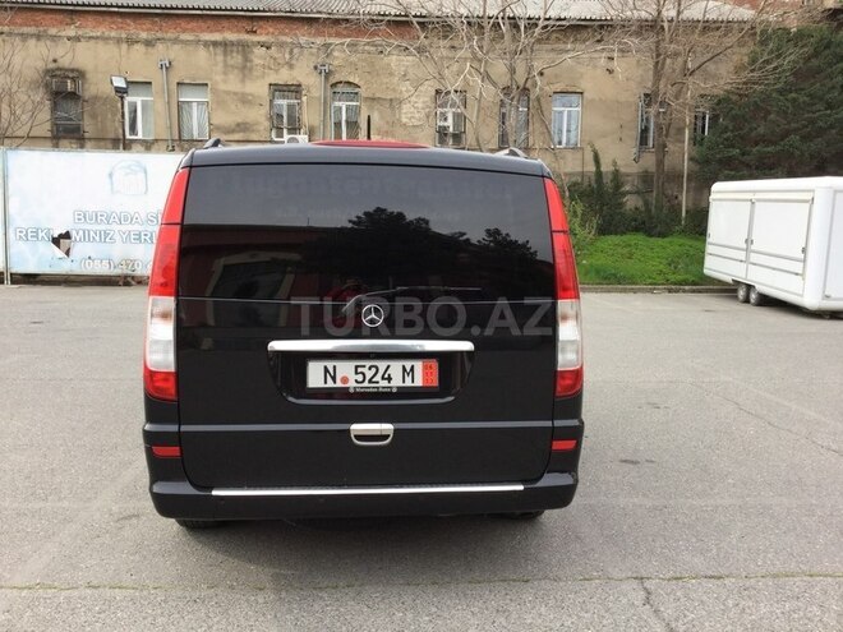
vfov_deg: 45.4
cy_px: 316
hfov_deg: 58.4
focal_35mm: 31
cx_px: 422
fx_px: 755
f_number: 2.4
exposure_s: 1/310
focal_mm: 3.3
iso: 25
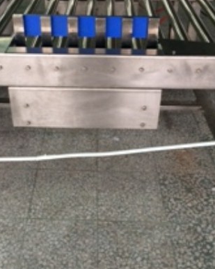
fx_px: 350
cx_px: 96
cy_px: 95
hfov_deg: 34.1
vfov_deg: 41.6
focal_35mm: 44
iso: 100
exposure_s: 1/30
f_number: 2.2
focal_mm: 4.15
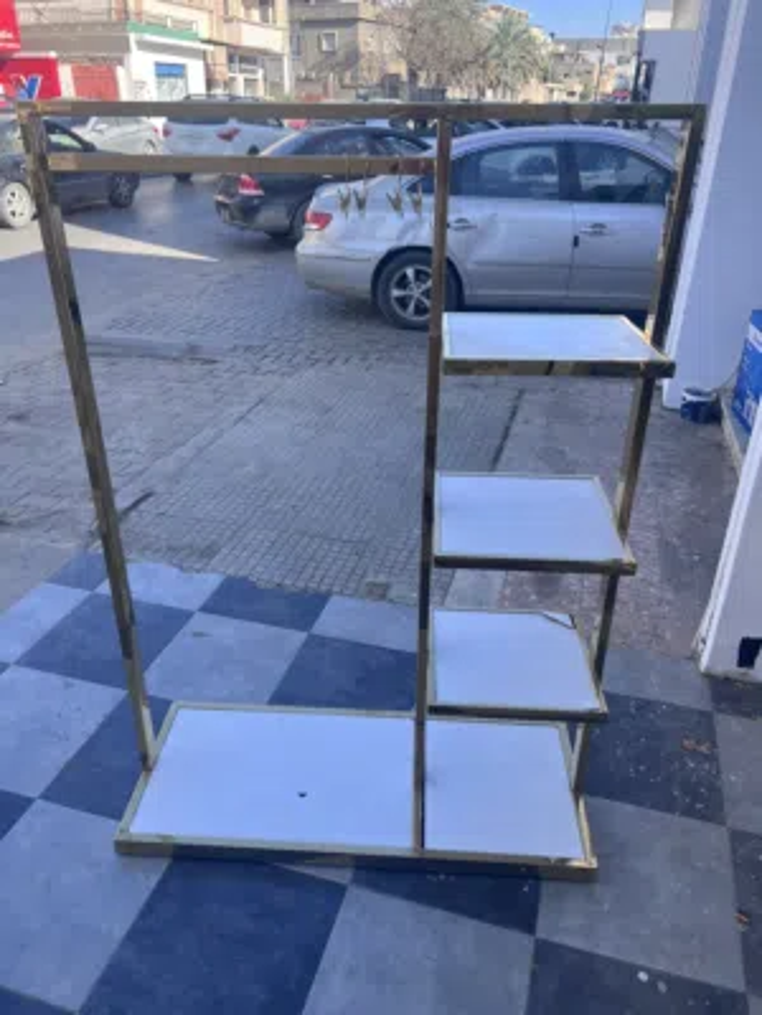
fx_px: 763
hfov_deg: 53.1
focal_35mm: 26
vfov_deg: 67.3
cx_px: 381
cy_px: 508
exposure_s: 1/1183
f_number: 1.5
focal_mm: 5.7
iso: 50
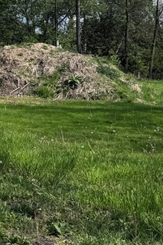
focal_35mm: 80
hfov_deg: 14.7
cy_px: 41
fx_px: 544
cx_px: -137
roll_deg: +0.2
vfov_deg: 24.9
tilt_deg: +0.7
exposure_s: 1/5814
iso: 80
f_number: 1.78
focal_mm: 6.76
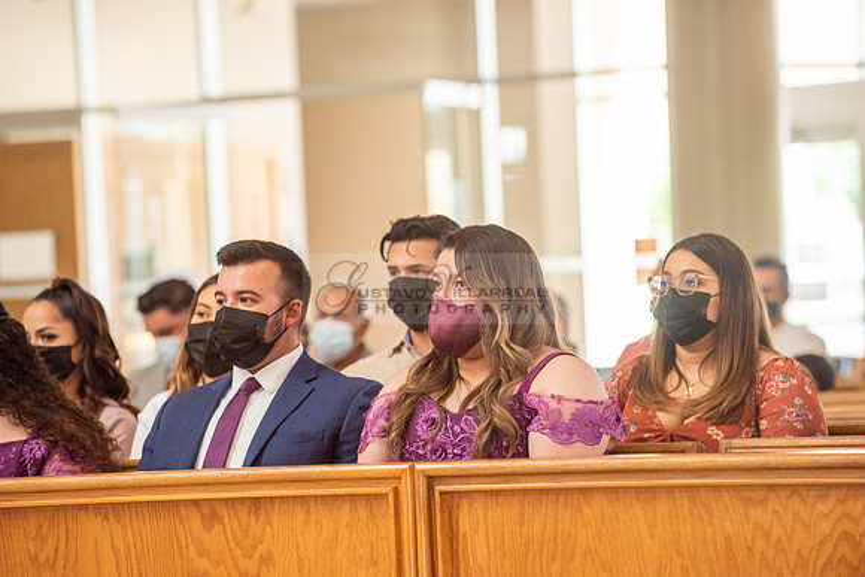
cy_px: 288
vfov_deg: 6.9
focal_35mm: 200
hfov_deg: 10.3
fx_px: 4806
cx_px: 432
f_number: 5
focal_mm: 200
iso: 1600
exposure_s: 1/200
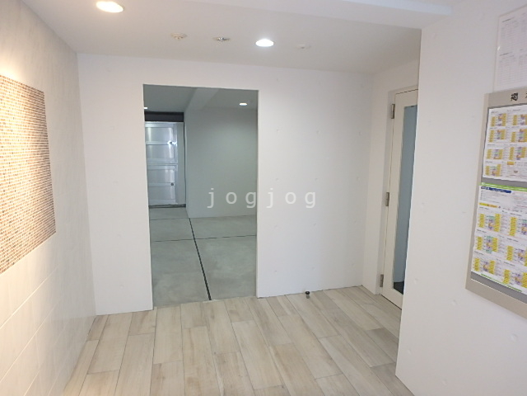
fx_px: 320
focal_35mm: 21
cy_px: 198
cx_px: 264
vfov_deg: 63.4
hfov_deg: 79.0
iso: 250
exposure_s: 1/30
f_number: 3.5
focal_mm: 3.7
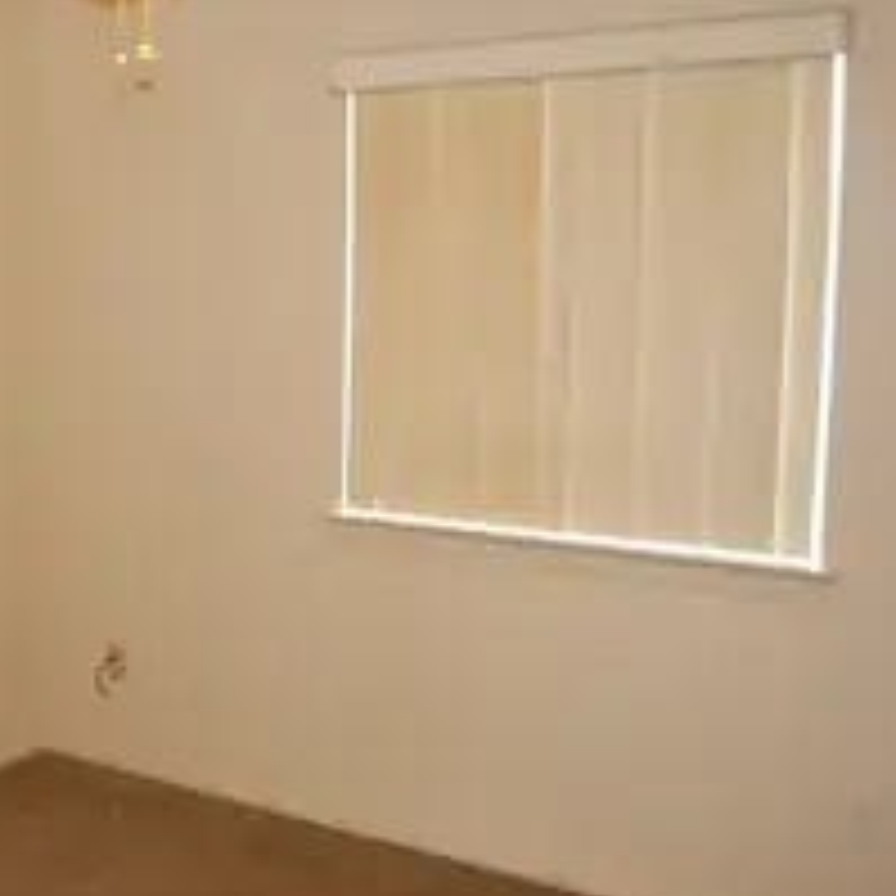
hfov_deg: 34.7
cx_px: 90
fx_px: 1347
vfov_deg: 36.8
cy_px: 446
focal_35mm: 46
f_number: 3.5
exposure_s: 1/60
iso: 400
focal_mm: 18
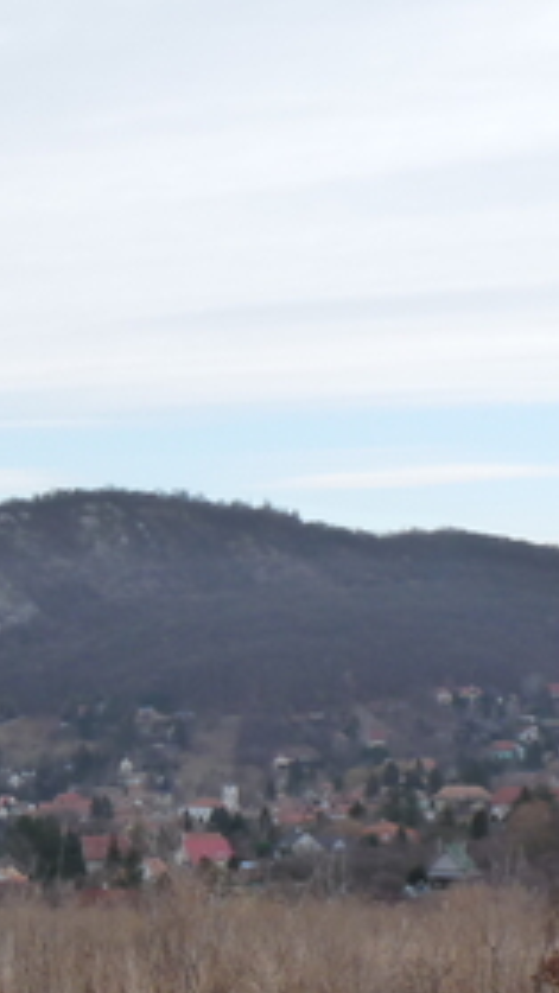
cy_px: 819
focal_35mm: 95
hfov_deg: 11.8
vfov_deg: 22.1
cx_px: -420
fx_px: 2503
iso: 160
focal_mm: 6.8
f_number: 5
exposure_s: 1/250
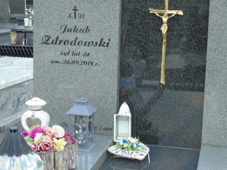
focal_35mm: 68
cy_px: 68
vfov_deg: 21.6
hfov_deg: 28.6
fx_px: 446
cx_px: 113
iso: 80
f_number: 4.3
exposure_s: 1/100
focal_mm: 9.6
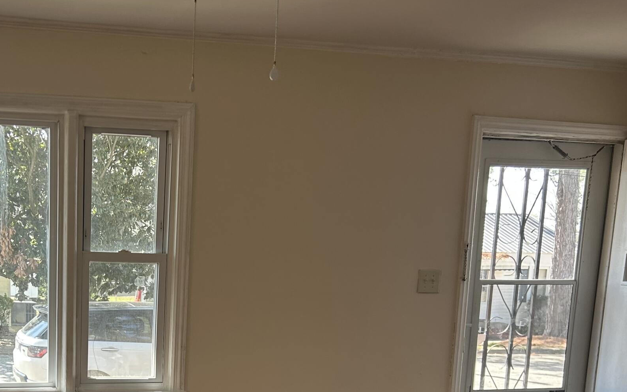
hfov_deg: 37.3
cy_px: 414
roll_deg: -1.3
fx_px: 889
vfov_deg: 23.6
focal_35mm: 52
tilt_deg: -9.6
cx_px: 116
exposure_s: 1/166
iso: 50
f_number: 1.5
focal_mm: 5.7
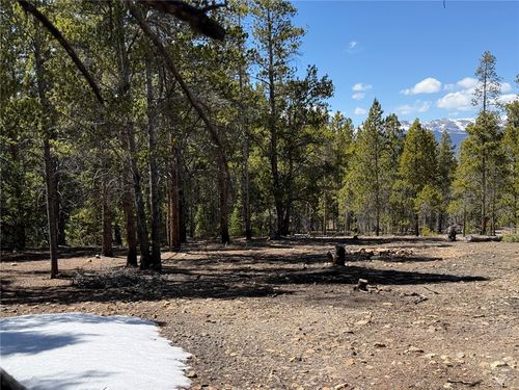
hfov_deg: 39.7
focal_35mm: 48
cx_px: 260
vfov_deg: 30.3
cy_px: 195
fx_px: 720
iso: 100
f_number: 1.78
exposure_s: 1/2494
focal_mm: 6.76
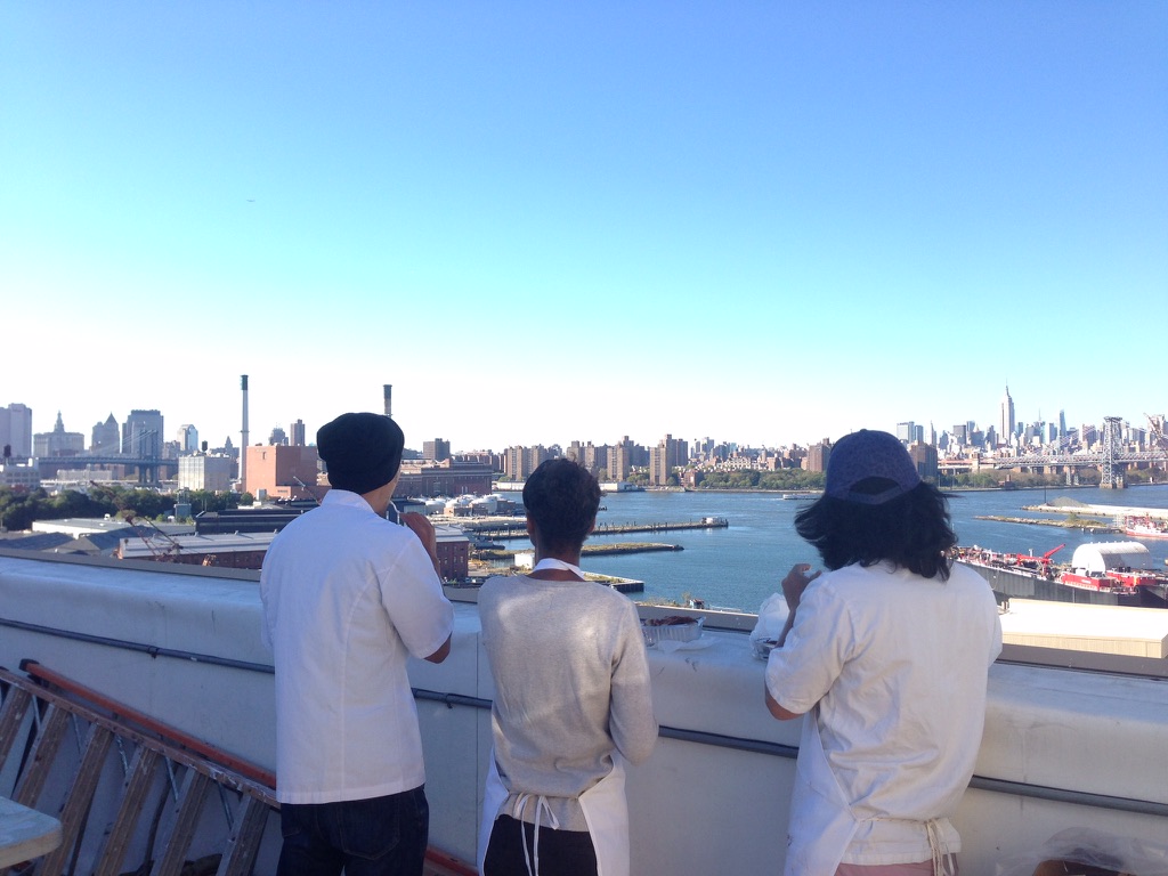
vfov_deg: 42.9
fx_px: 1113
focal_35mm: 33
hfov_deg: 55.4
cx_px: 584
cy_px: 438
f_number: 2.4
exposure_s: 1/542
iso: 50
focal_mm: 4.12
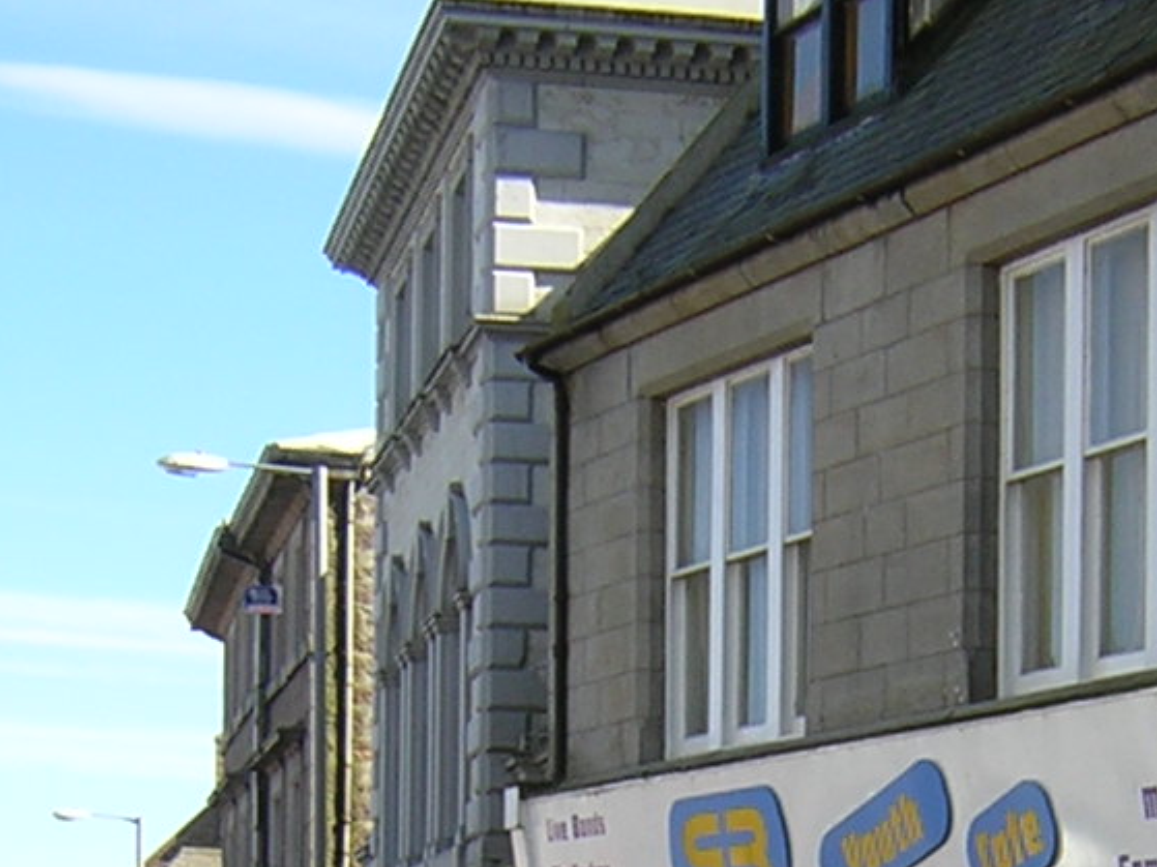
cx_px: 873
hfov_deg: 18.9
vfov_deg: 13.7
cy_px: 1169
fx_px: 3442
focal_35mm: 103
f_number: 5.2
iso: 100
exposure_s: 1/153
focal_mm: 4.7
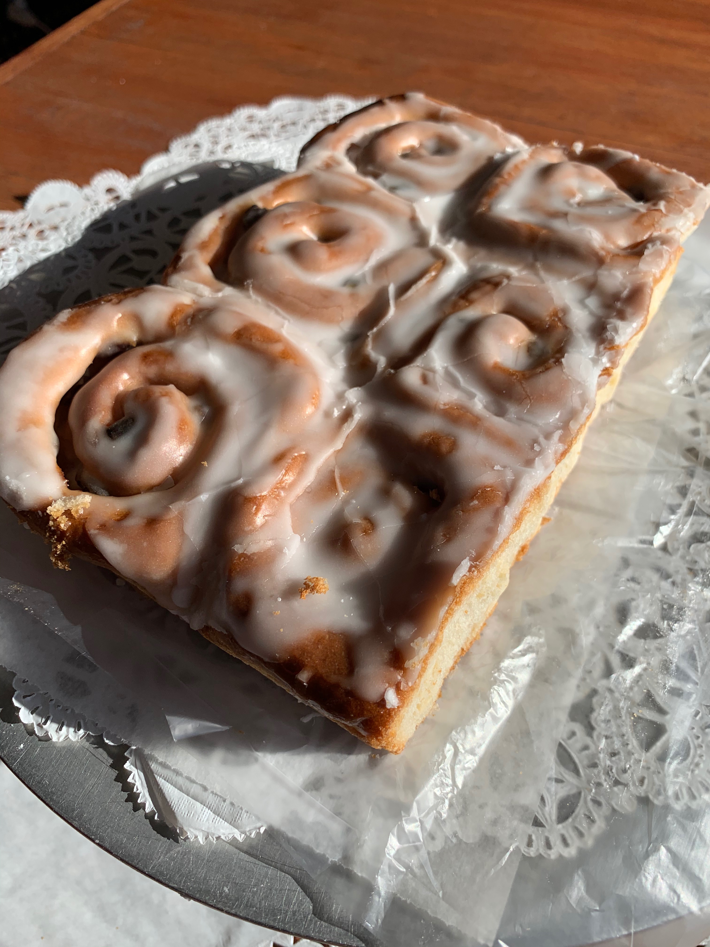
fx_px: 711
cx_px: 355
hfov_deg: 53.1
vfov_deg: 67.3
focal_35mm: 26
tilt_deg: -51.5
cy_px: 474
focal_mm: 4.25
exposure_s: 1/2915
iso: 25
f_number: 1.8
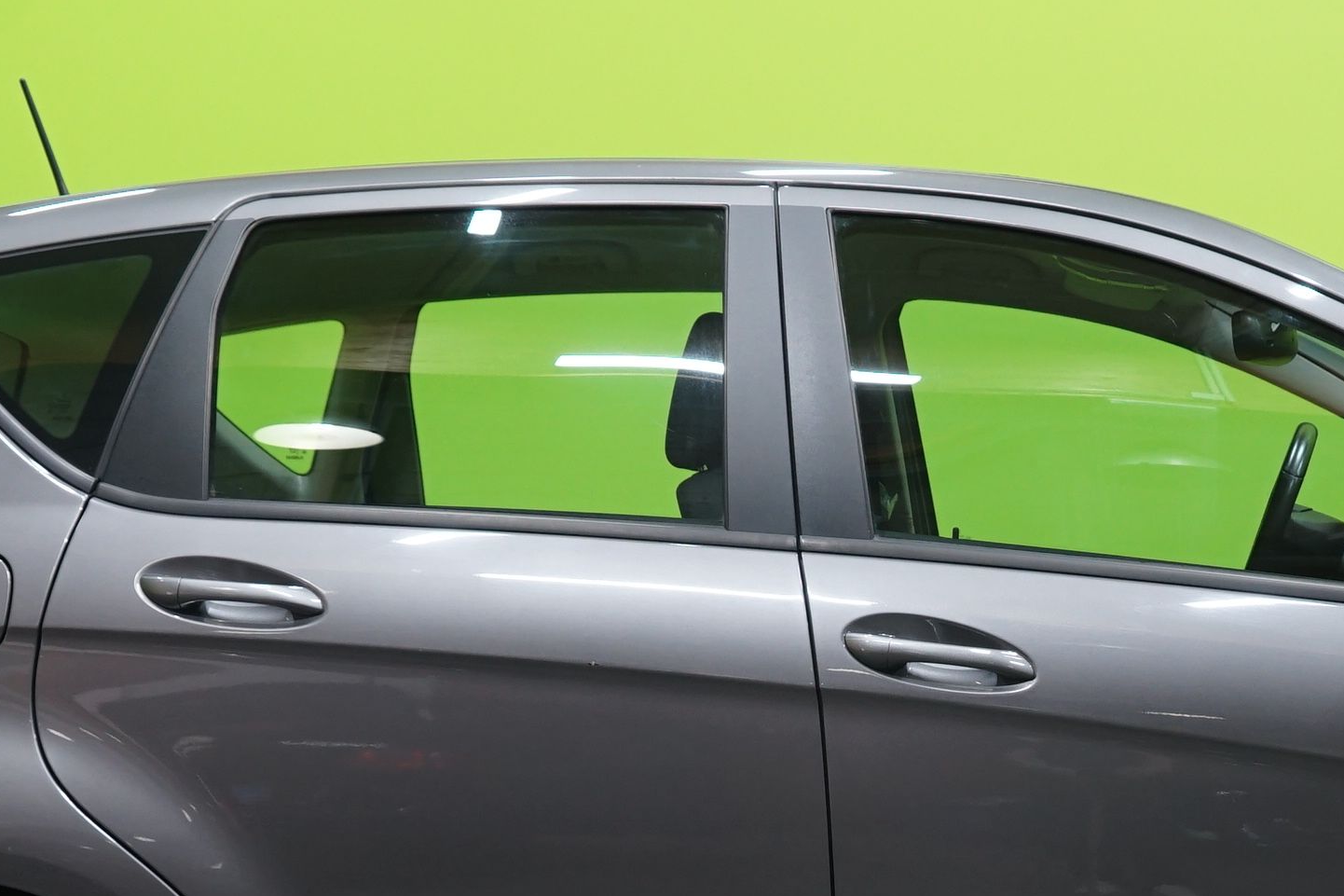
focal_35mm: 101
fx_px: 3770
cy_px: 834
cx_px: 1097
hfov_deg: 20.0
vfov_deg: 13.4
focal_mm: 37
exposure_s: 1/25
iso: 640
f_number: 4.5
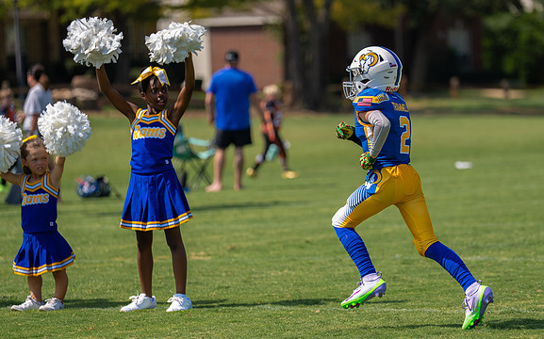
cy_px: 167
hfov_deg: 9.2
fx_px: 3379
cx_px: 363
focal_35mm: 228
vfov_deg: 5.8
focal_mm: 163
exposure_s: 1/2500
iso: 125
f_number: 2.8
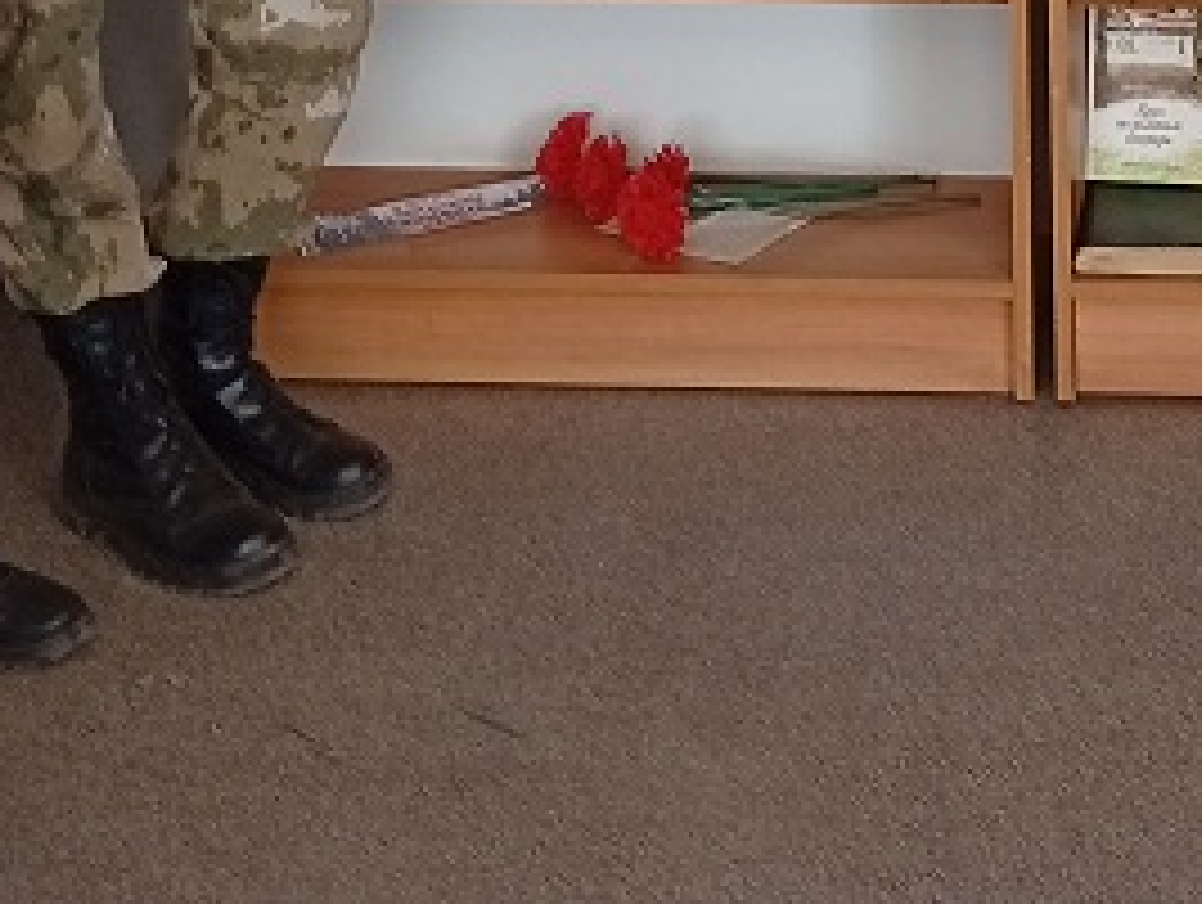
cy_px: -778
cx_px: 1031
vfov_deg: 13.1
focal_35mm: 101
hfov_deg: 19.1
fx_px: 3512
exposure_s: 1/50
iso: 152
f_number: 1.8
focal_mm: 3.98
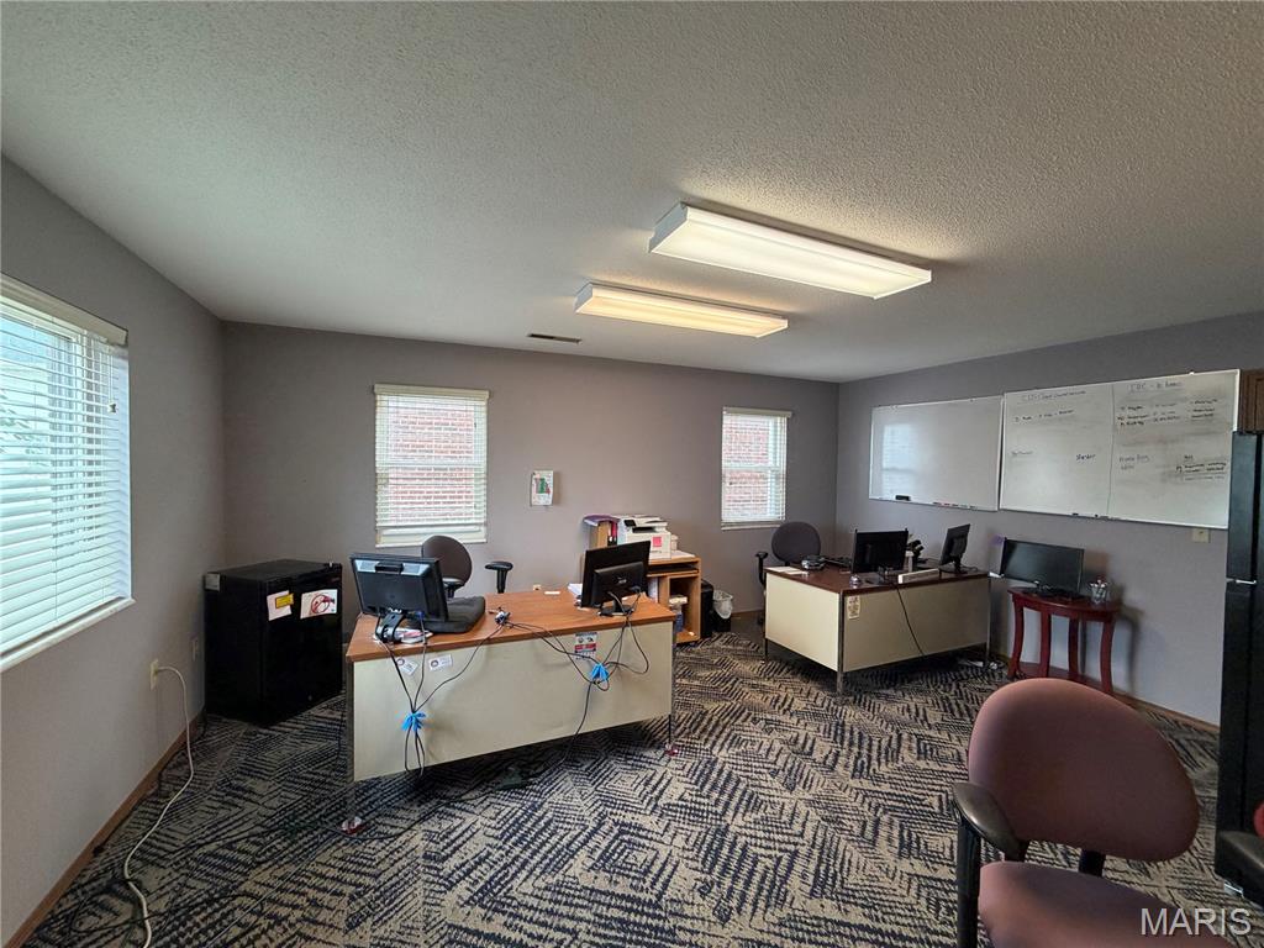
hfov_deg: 102.1
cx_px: 632
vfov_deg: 85.7
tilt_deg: -1.5
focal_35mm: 14
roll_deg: -1.5
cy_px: 474
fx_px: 511
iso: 200
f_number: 2.2
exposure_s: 1/60
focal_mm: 2.22
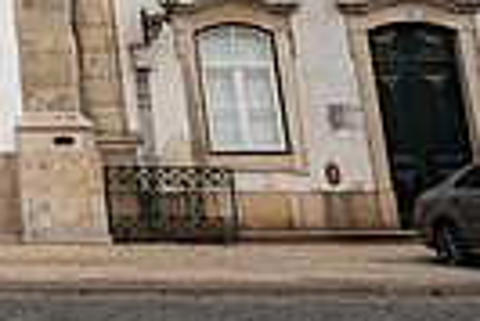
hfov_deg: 15.8
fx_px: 1428
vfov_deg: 11.6
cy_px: -304
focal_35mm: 107
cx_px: -429
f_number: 7.1
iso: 100
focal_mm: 24
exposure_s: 1/320
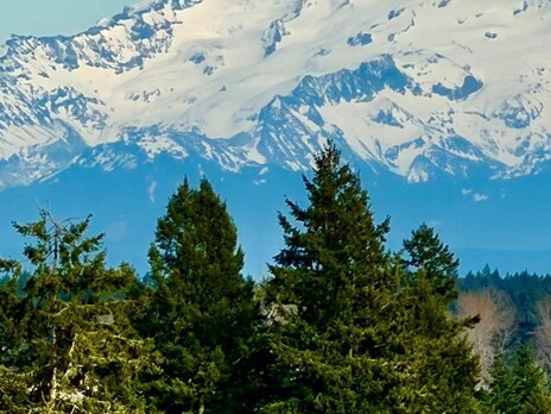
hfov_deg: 2.9
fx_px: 10967
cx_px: 627
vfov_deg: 2.2
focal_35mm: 689
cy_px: 276
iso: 20
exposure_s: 1/879
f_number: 2.8
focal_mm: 16.89
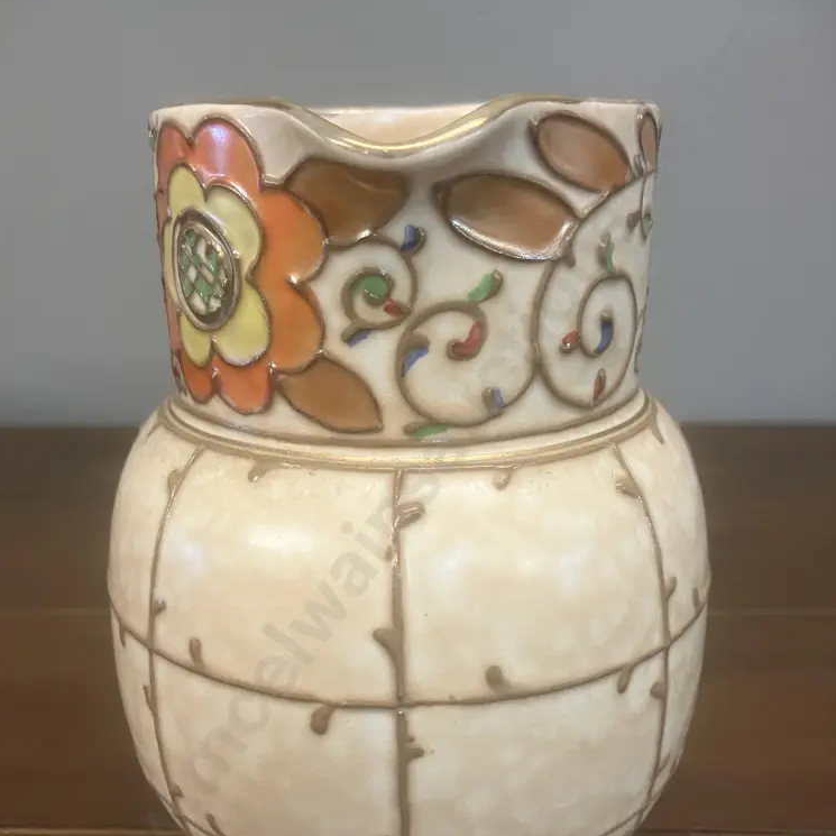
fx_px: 929
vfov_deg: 48.2
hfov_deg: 48.4
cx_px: 410
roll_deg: +1.0
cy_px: 496
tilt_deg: -20.1
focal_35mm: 34
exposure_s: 1/50
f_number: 1.8
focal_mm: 3.99
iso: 125
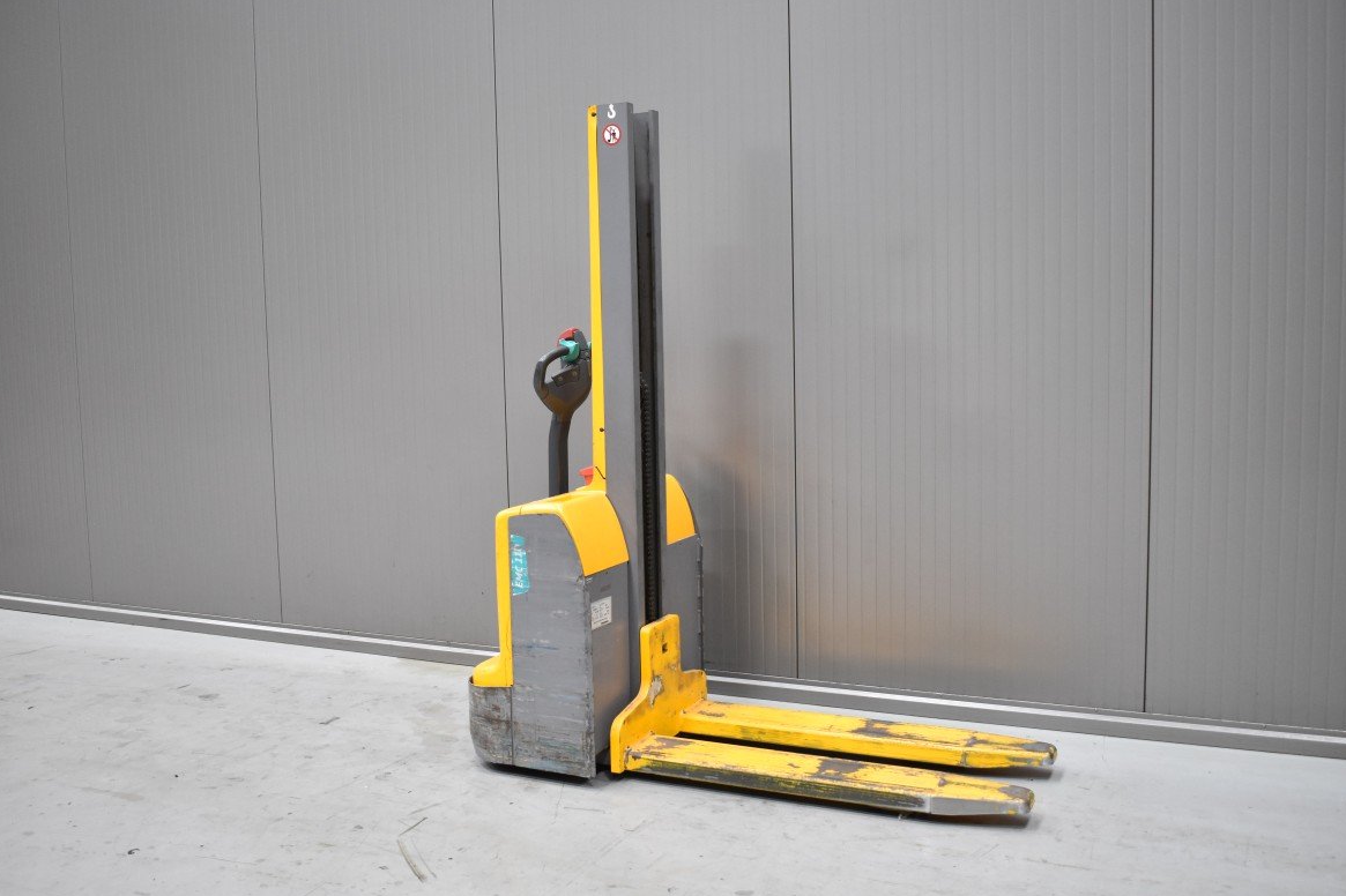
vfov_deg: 38.9
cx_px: 667
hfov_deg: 55.8
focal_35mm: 34
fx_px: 1271
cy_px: 455
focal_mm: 22
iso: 1250
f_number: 4.5
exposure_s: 1/50
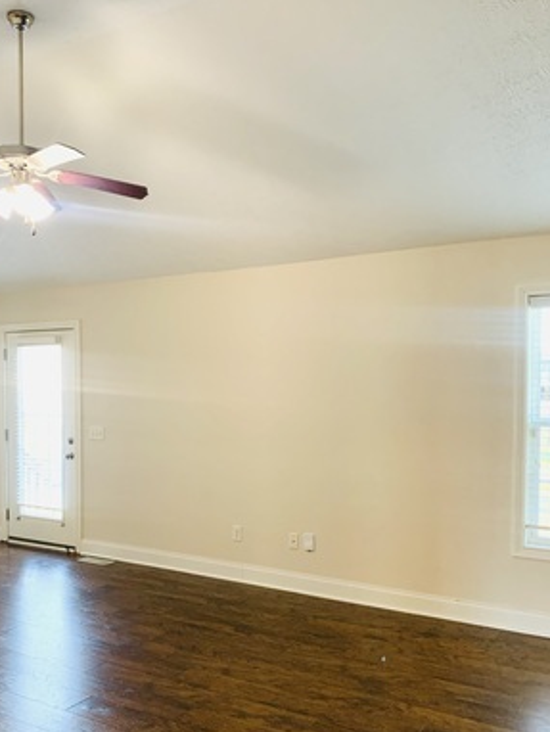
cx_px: 208
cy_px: 429
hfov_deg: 41.5
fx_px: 719
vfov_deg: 53.6
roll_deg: -0.1
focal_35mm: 34
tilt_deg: -2.7
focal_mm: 4.25
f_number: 1.8
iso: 320
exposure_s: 1/60
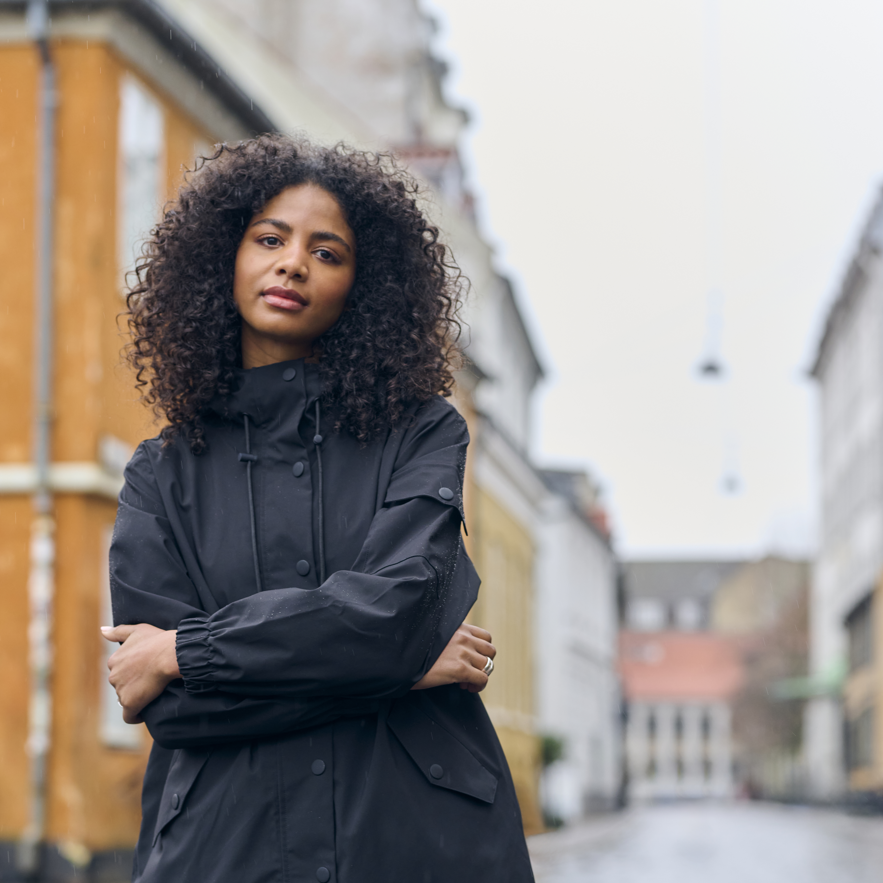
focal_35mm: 109
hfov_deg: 16.0
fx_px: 3146
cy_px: 581
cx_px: 443
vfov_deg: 15.9
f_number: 3.2
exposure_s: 1/250
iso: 640
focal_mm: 85
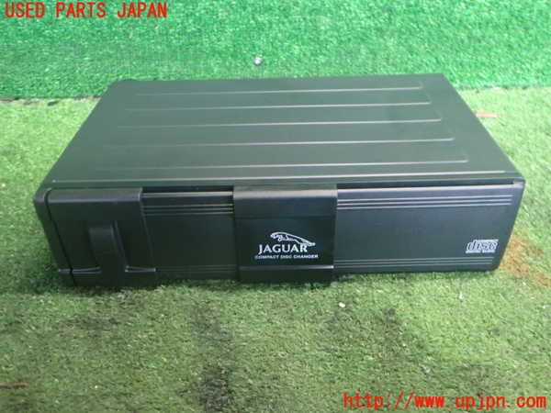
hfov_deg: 60.0
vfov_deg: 46.8
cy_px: 206
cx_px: 276
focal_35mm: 30
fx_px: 478
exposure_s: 1/30
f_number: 2.3
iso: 800
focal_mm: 5.4
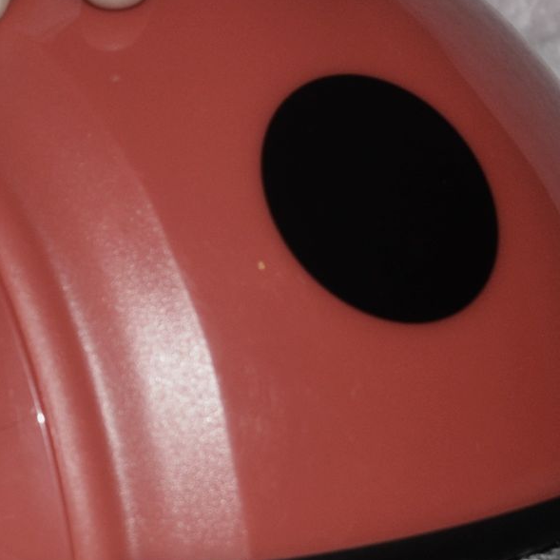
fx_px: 3093
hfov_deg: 10.0
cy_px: -104
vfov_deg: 10.2
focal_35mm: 169
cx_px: -292
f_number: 8
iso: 200
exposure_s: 1/200
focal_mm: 26
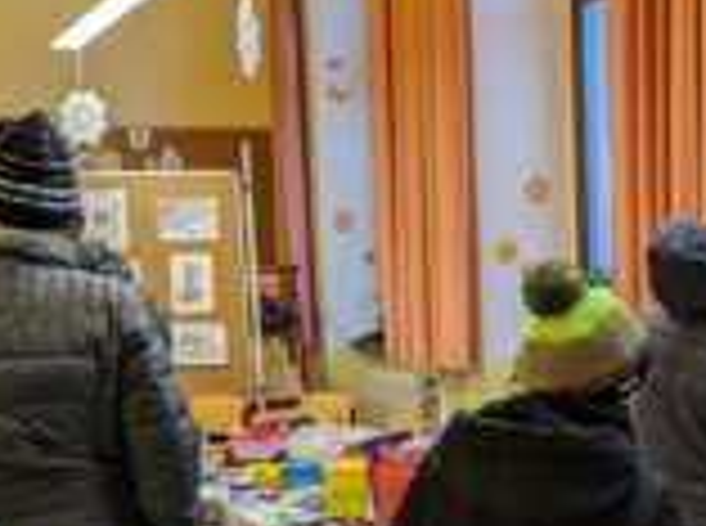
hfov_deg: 27.5
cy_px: 400
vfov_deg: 21.0
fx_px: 1404
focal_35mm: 69
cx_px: 589
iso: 118
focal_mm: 4.38
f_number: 1.73
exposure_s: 1/50
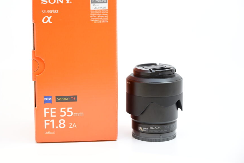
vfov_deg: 16.4
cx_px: 101
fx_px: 563
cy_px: 69
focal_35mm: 83
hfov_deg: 24.4
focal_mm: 70
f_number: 6.3
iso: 1600
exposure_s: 1/200
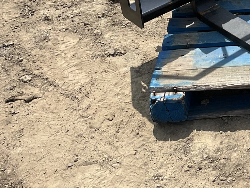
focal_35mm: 79
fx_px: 571
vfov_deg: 17.8
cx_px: 310
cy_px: -34
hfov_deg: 22.5
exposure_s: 1/1412
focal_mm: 3
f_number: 1.8
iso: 25
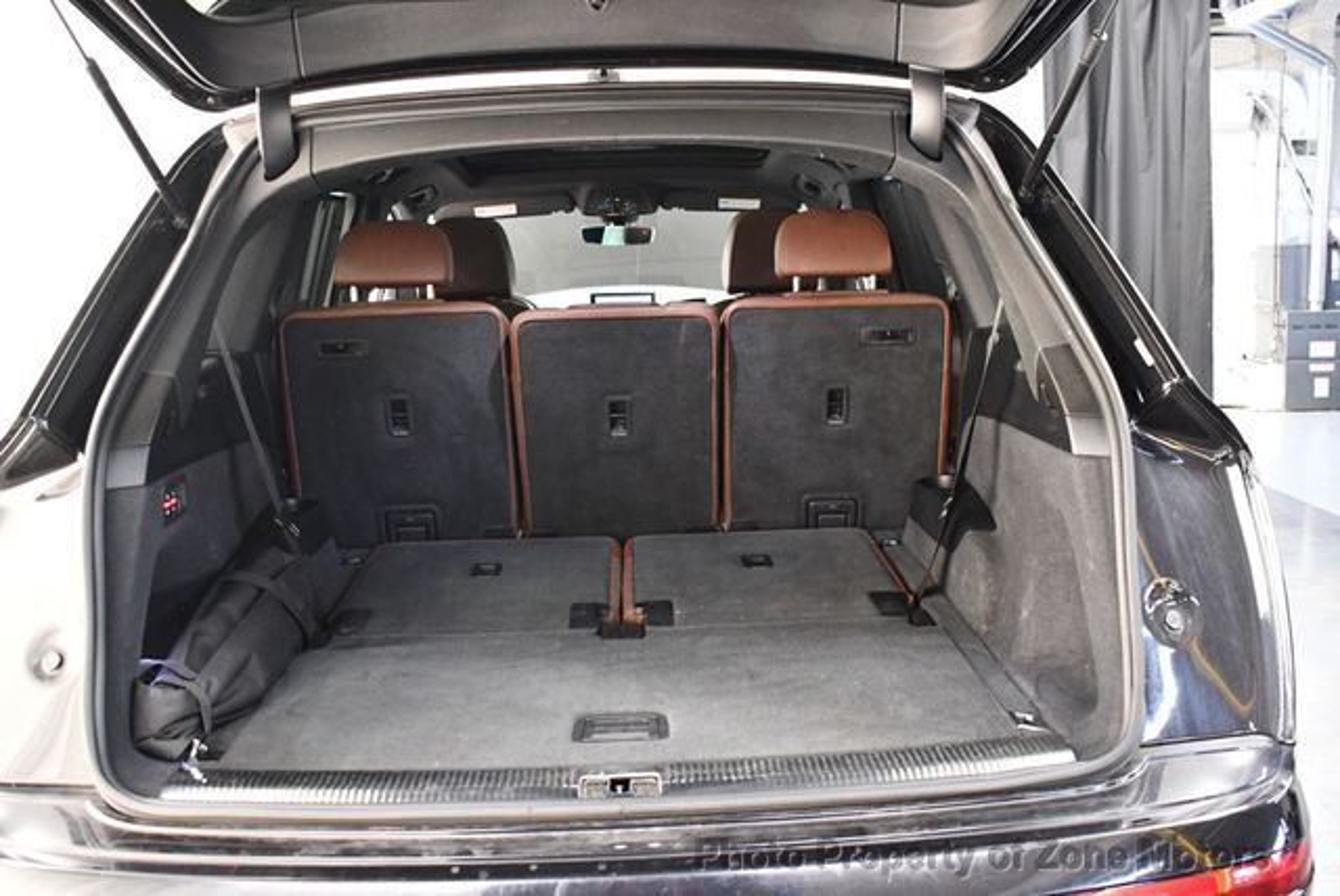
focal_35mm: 36
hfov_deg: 53.1
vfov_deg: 36.9
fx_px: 1341
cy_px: 448
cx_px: 670
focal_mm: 18
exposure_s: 1/60
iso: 3200
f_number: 3.5
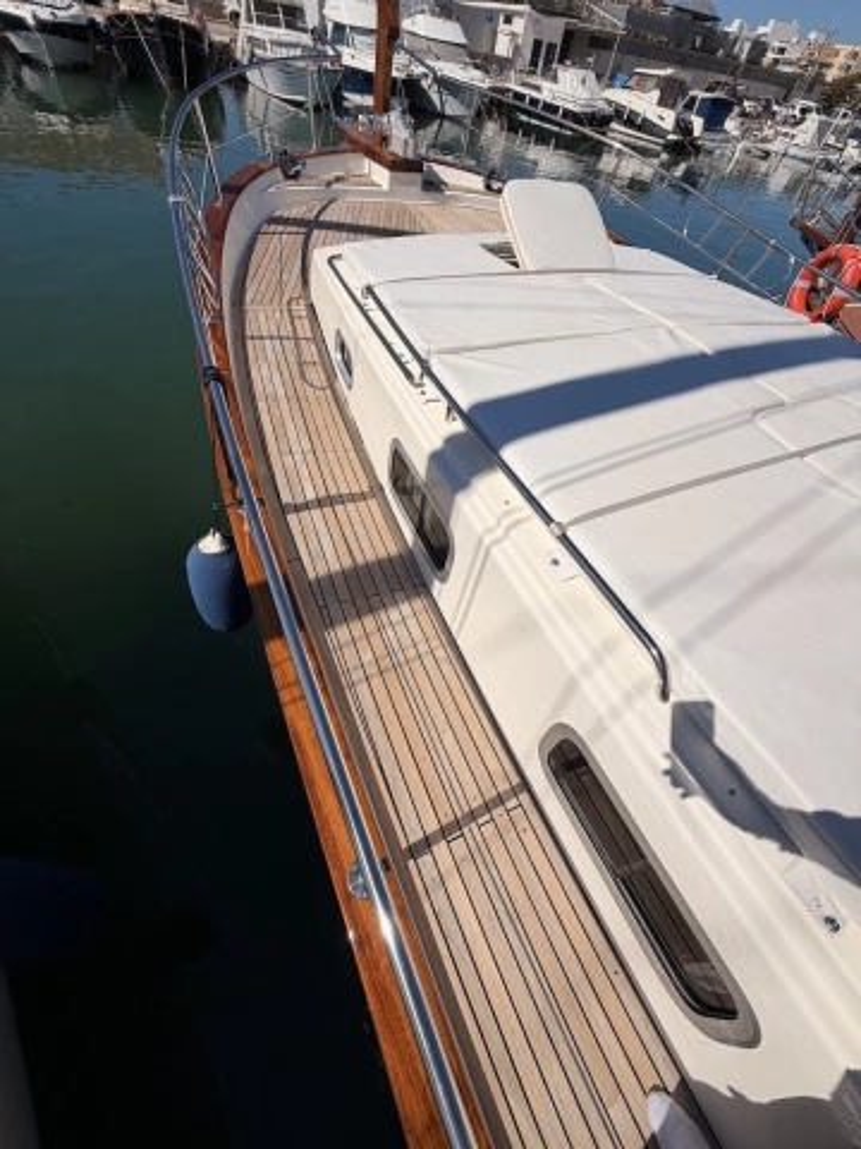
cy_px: 574
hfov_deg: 85.7
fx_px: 464
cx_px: 430
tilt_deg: -49.5
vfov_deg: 102.1
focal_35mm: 14
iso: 20
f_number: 2.2
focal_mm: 2.22
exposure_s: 1/2611
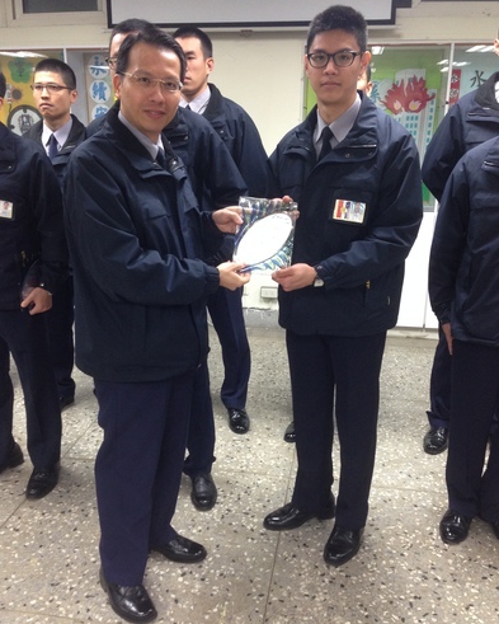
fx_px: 646
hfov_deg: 42.2
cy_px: 323
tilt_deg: -15.5
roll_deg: +0.3
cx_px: 246
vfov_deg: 51.5
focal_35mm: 35
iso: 125
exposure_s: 1/20
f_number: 2.4
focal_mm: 4.12
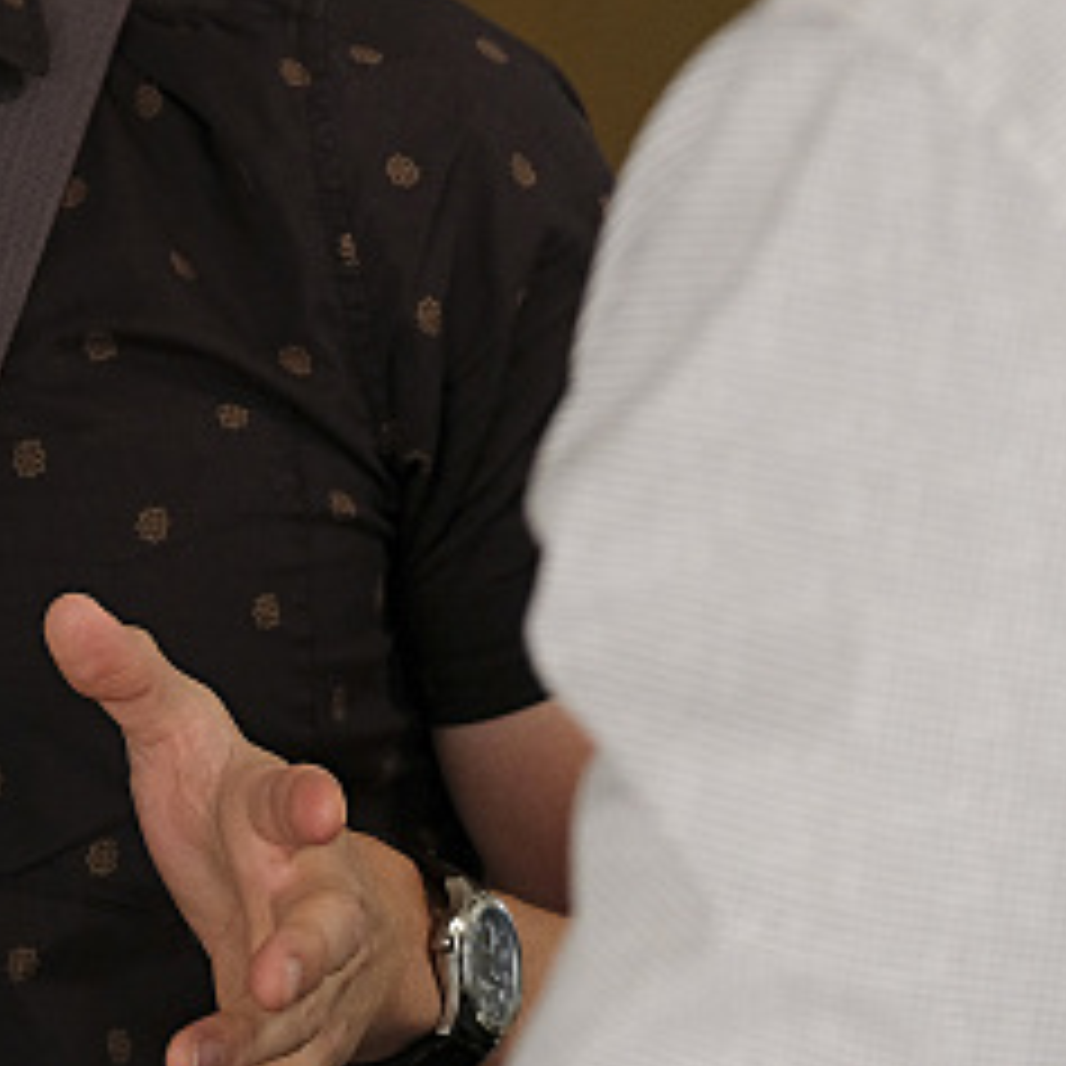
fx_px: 12577
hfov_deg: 4.9
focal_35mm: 361
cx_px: 270
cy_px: -7
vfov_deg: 4.8
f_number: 2.8
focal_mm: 83.8
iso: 640
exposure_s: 1/125
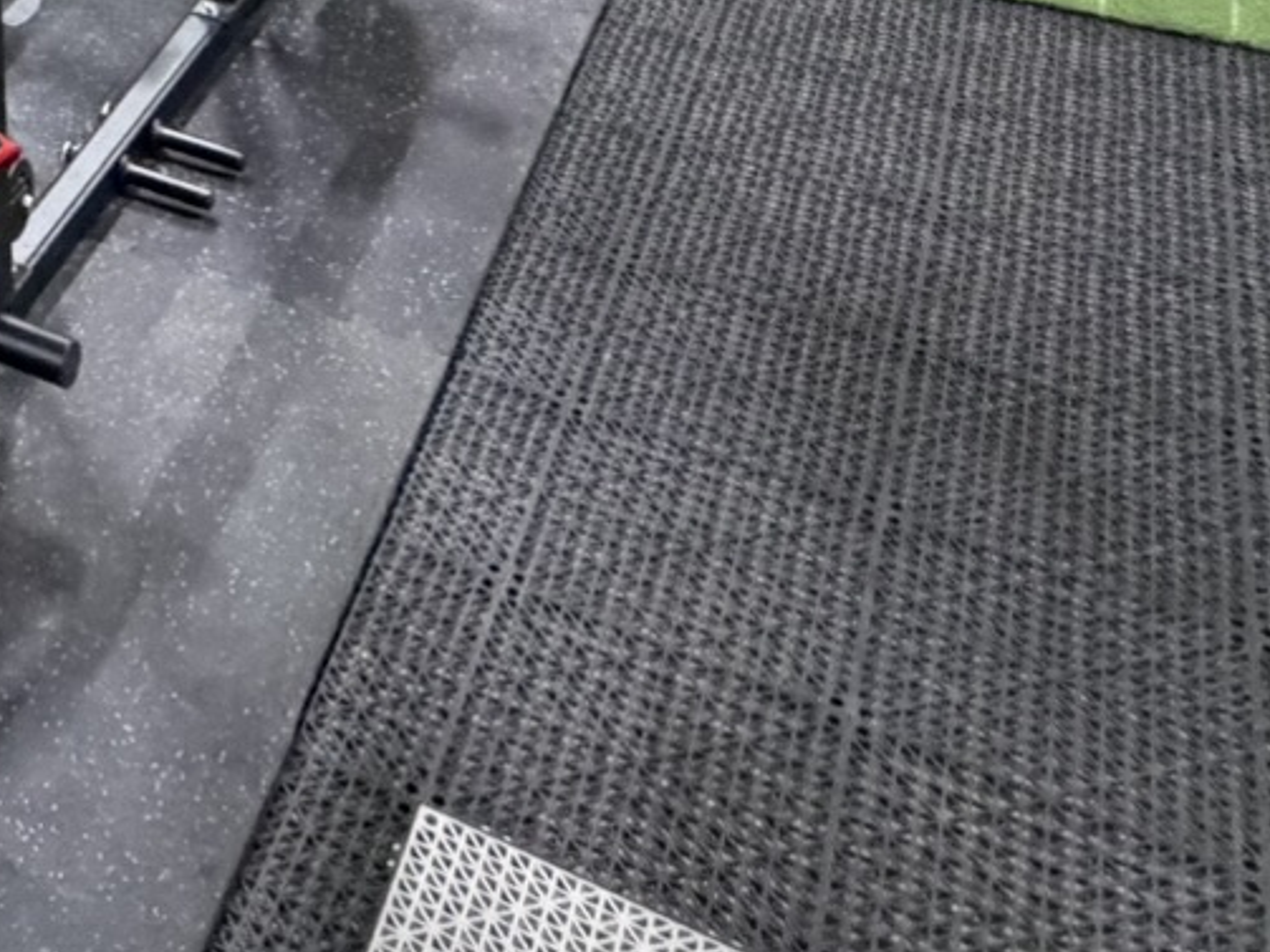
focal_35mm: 57
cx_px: -401
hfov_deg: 27.8
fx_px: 2091
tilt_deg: -8.4
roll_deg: +4.1
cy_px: -773
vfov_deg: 19.2
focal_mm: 2.22
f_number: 2.2
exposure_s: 1/40
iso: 1250
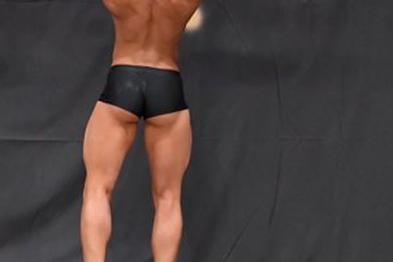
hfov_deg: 5.1
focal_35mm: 403
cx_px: -97
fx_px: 4397
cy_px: 107
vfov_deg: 3.4
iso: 5000
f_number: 5.6
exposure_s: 1/400
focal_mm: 105
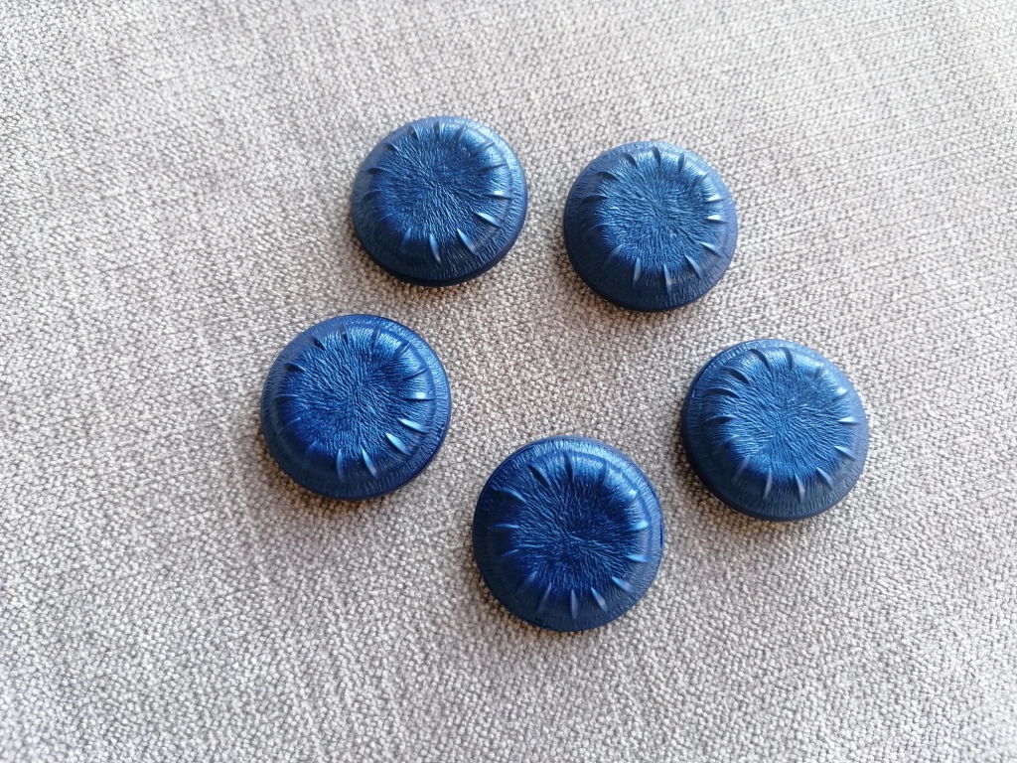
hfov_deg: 65.3
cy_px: 382
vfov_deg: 51.4
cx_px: 508
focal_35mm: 27
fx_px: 793
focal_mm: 4.75
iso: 125
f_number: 1.8
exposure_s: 1/50
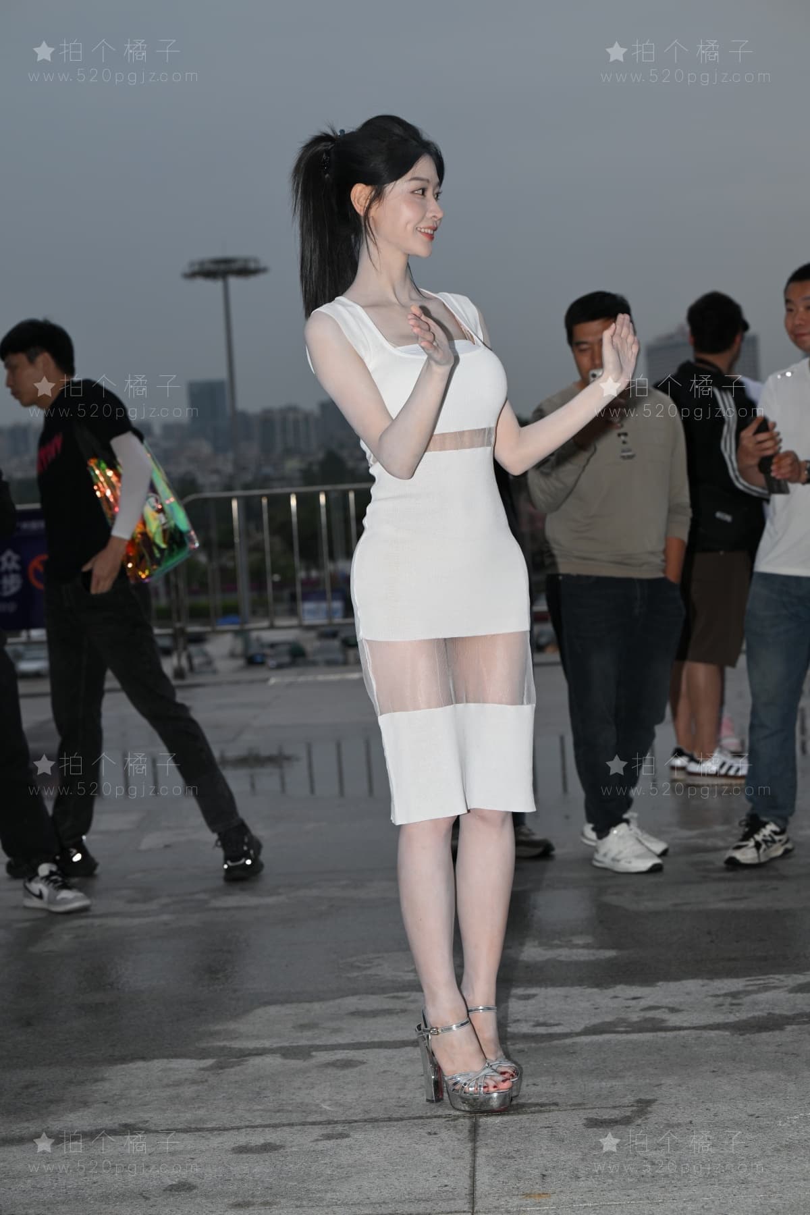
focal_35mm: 71
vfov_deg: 28.5
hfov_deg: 19.2
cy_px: 608
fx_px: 2396
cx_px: 405
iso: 400
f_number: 5.6
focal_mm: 71
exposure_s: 1/200
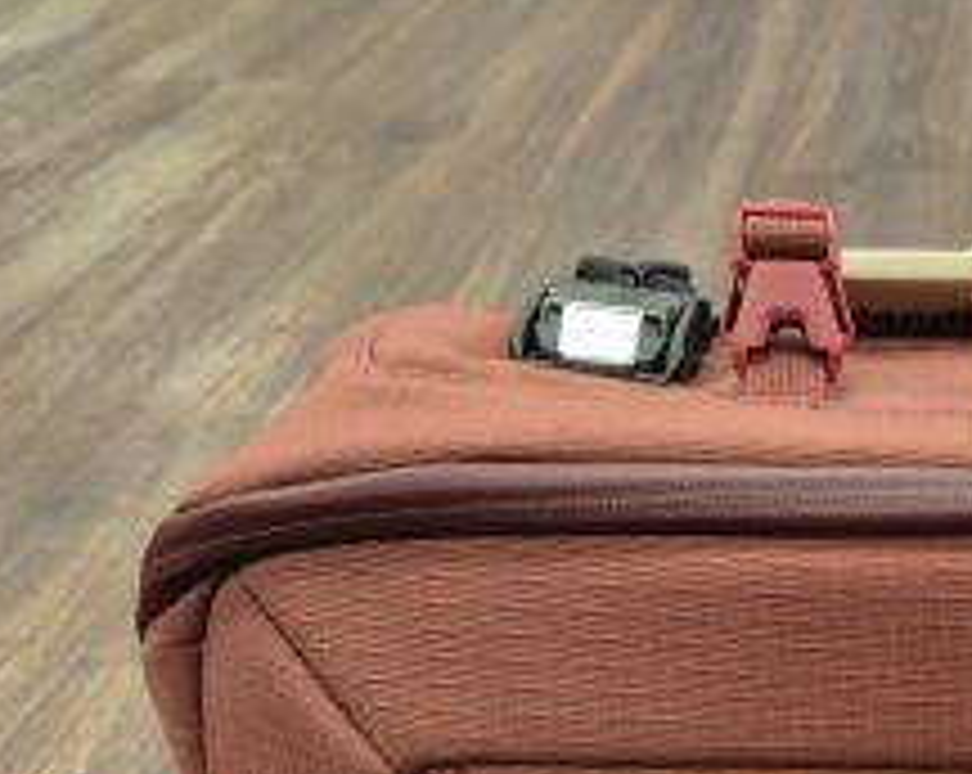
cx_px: 954
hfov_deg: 34.3
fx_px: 1436
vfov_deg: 28.8
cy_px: 716
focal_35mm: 50
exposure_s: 1/100
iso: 320
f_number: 1.8
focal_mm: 5.4
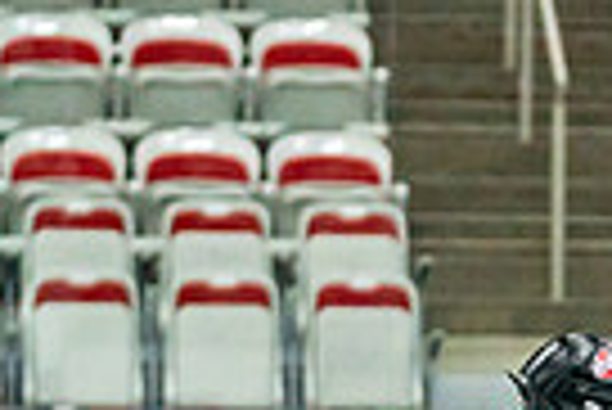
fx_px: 7573
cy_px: 863
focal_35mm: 445
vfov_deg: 3.1
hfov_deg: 4.6
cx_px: 776
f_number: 2.8
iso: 3200
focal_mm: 83
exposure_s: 1/1000
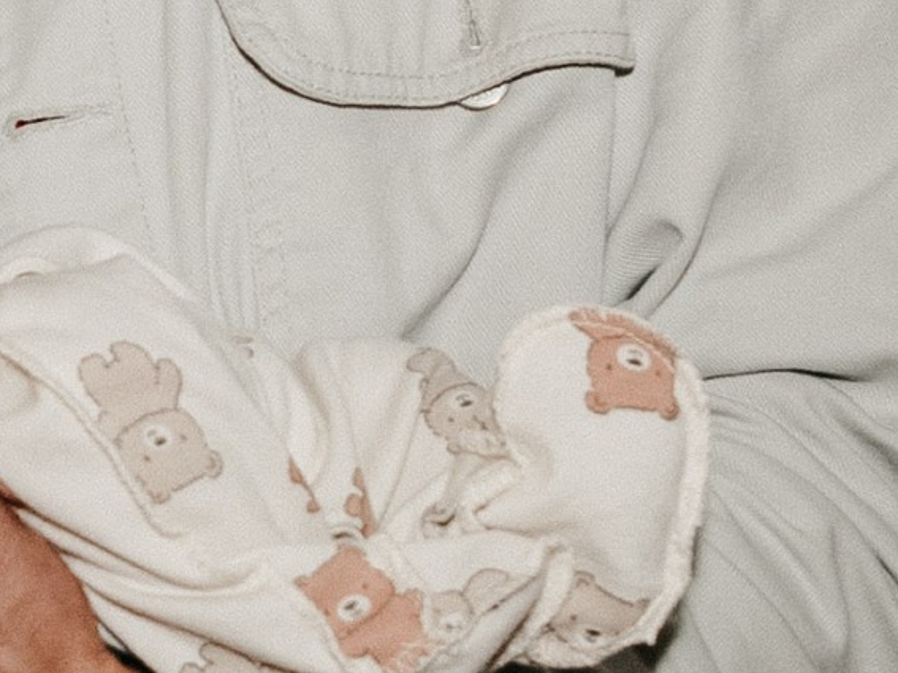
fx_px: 6095
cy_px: -175
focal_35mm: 235
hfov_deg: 8.2
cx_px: -646
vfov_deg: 6.3
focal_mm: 24
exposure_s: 1/160
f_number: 4
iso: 250
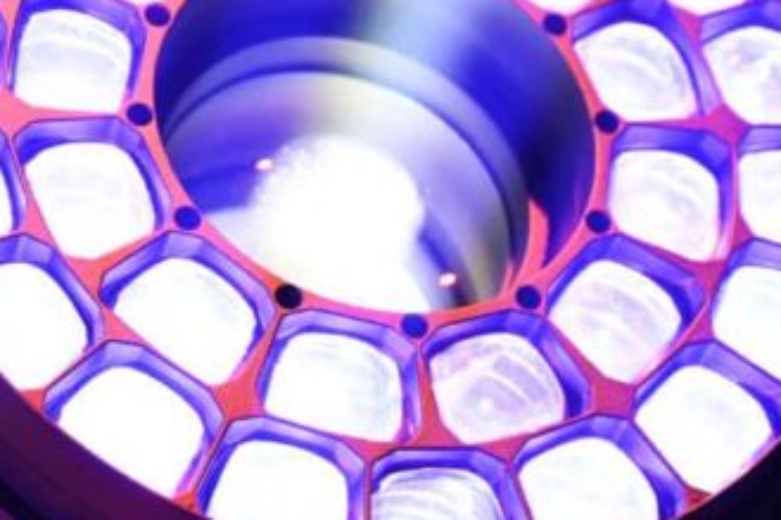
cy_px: 324
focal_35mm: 147
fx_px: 3187
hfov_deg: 13.9
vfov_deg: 9.3
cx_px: 209
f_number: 4
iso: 1400
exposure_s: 1/125
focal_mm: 63
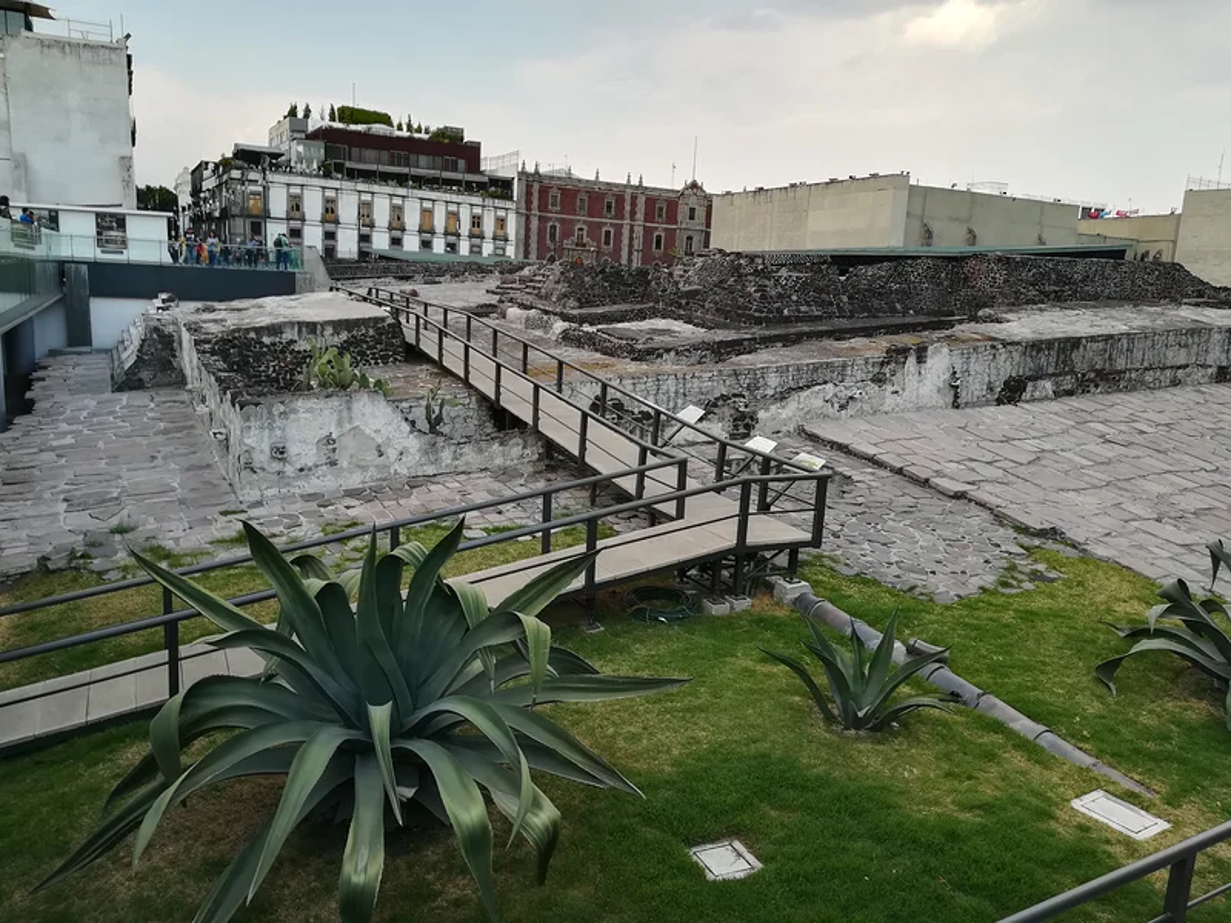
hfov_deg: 67.3
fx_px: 925
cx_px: 616
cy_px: 462
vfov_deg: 53.1
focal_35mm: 26
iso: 50
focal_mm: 3.83
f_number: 2.2
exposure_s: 1/120
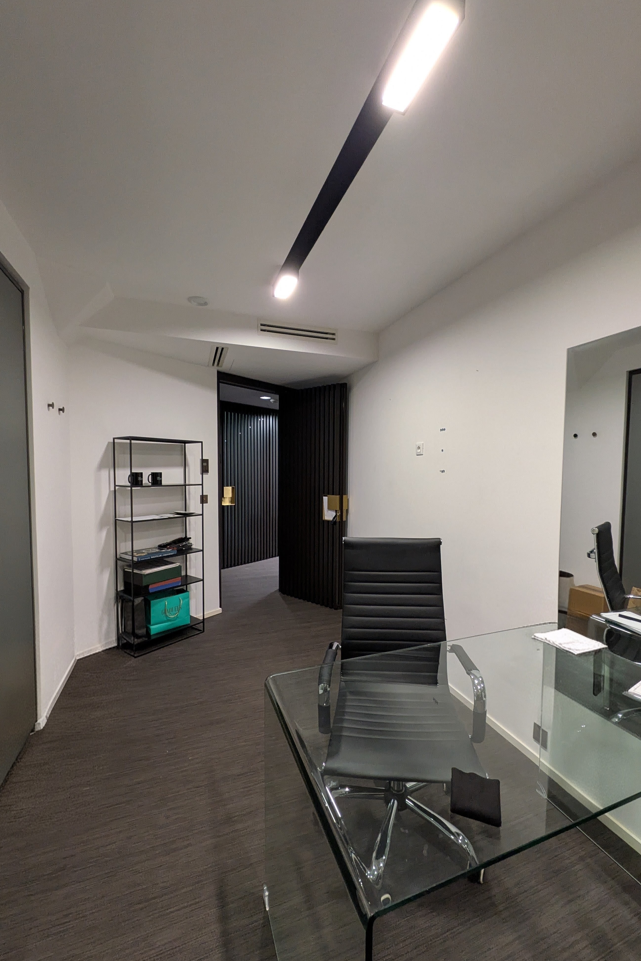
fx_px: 401
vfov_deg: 100.4
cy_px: 489
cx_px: 327
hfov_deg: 77.3
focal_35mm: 15
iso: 383
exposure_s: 1/33.3
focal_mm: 1.83
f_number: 2.2
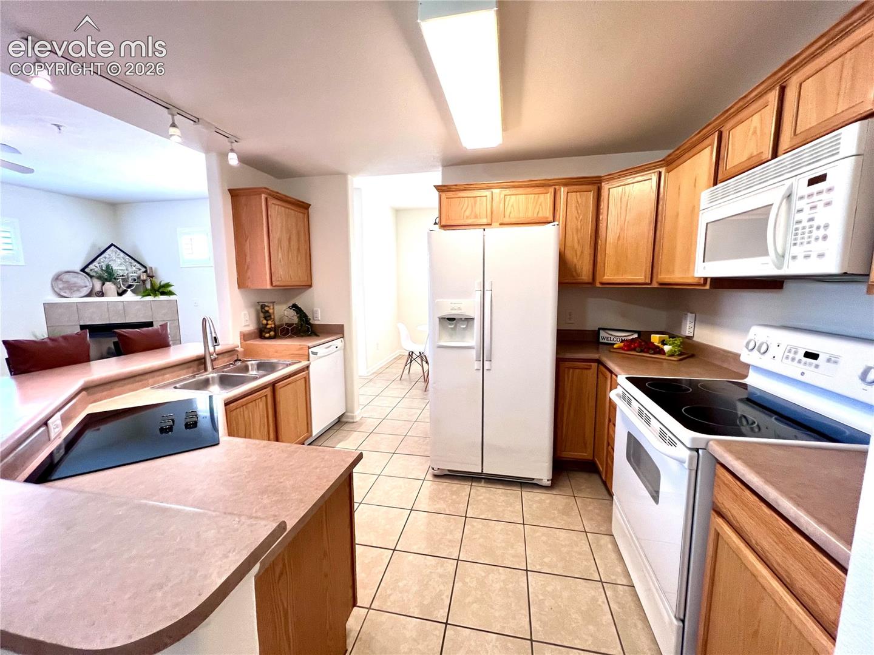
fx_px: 328
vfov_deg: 89.9
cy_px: 328
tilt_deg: -7.6
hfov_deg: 106.2
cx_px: 437
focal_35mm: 13
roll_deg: +0.3
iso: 250
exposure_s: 1/120
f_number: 1.8
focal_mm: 1.57
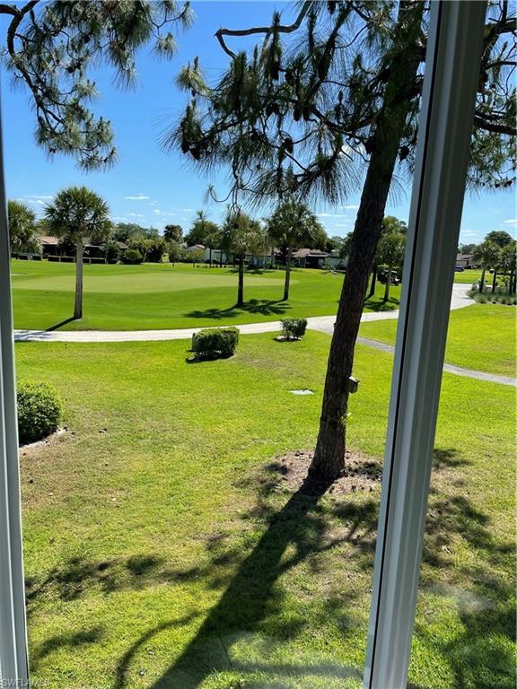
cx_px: 258
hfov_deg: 53.1
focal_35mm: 26
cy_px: 344
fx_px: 518
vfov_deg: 67.3
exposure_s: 1/1304
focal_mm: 4.2
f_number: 1.6
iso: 32
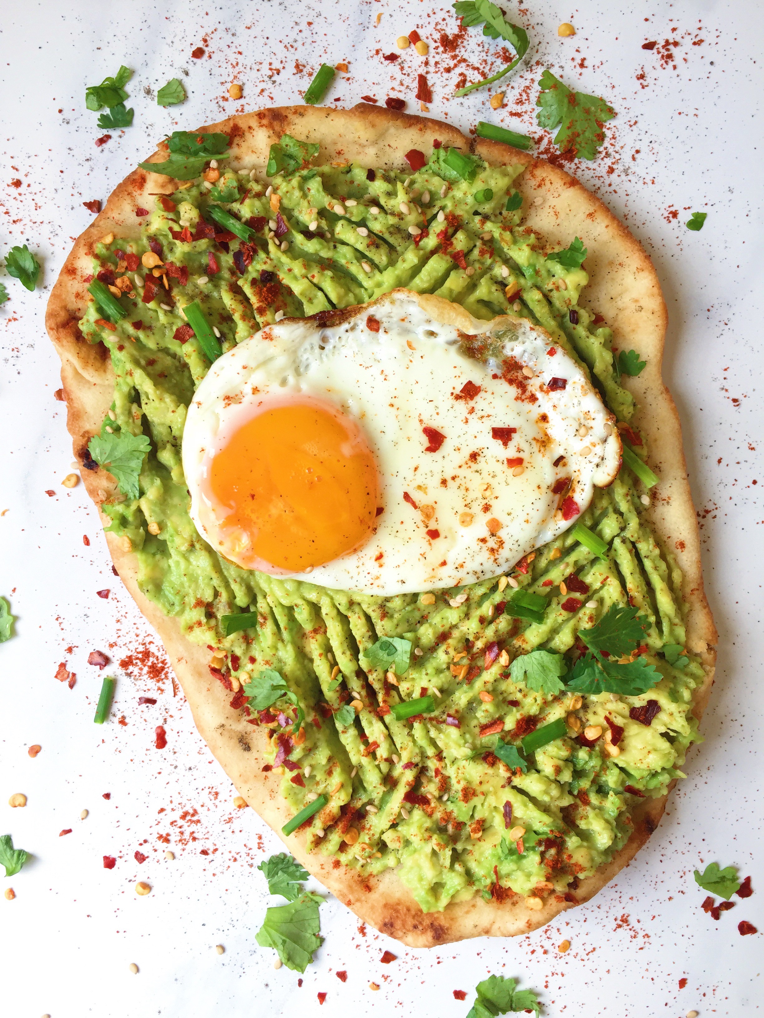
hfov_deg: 48.2
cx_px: 382
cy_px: 509
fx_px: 853
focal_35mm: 29
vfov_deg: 61.7
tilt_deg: -89.2
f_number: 2.2
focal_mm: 4.15
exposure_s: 1/120
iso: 40
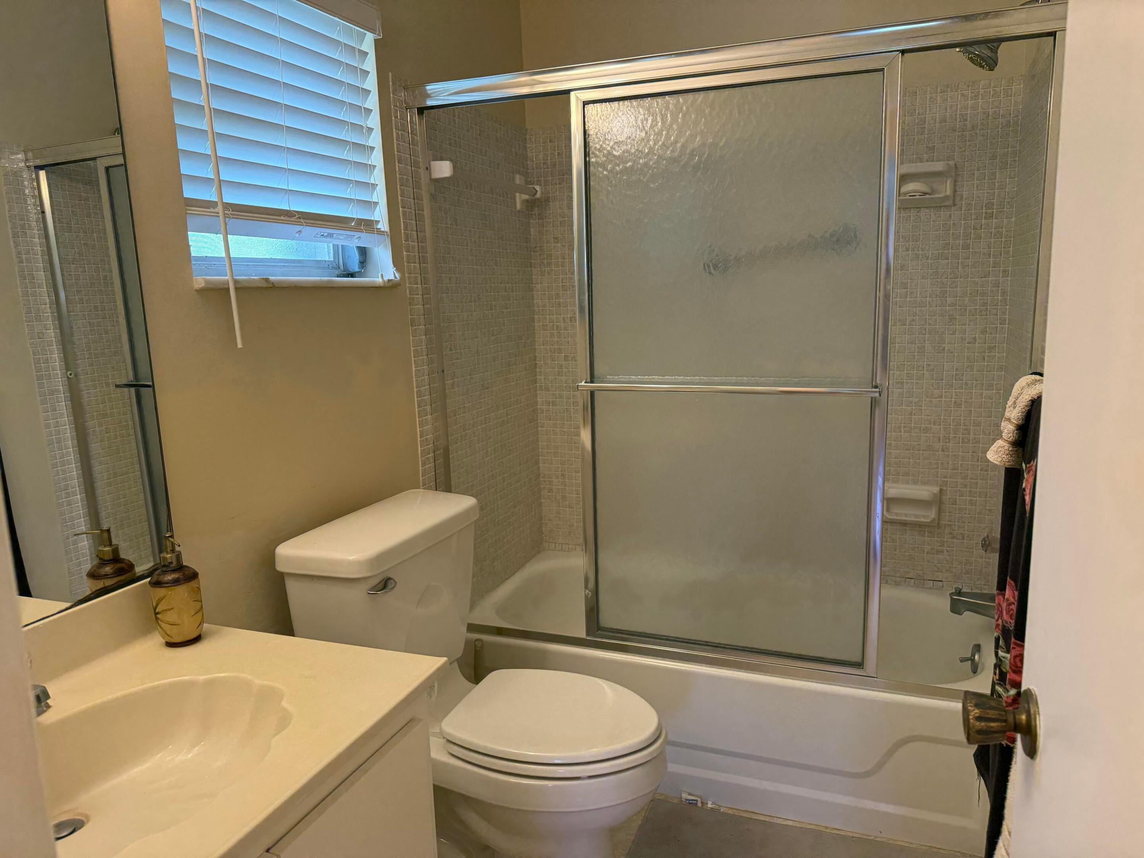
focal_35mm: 24
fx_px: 793
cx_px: 572
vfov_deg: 56.8
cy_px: 429
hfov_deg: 71.6
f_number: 1.78
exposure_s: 1/120
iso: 320
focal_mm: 6.76
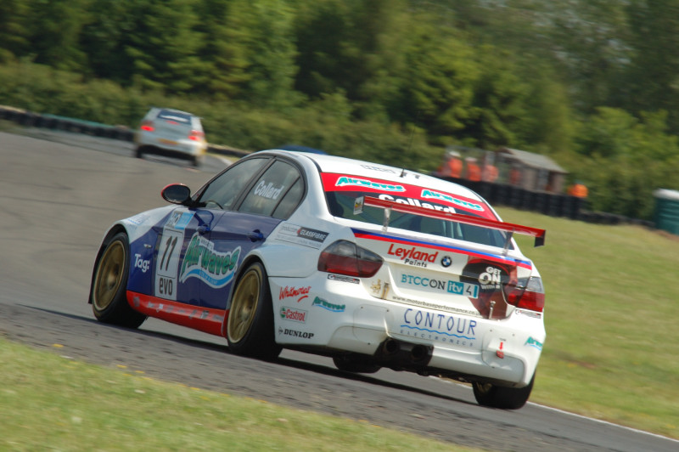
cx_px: 340
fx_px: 11307
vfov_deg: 2.3
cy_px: 226
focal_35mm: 600
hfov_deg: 3.4
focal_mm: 400
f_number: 13
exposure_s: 1/250
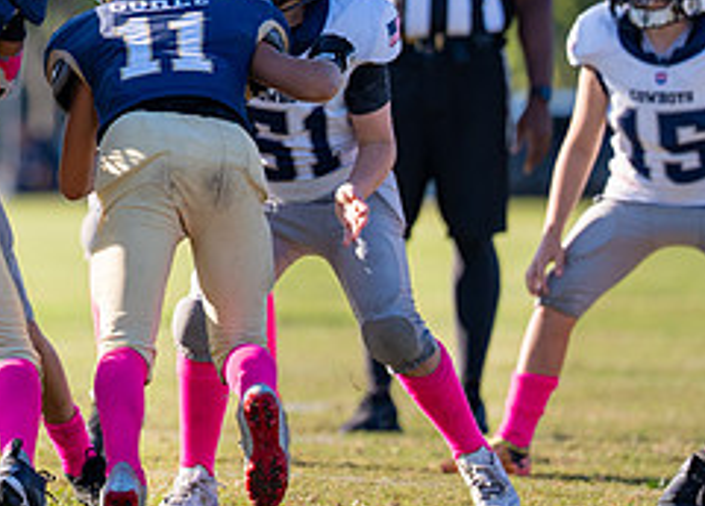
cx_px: -186
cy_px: 57
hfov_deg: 3.4
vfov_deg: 2.5
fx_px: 11706
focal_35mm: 584
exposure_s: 1/2500
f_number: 2.8
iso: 250
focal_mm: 175
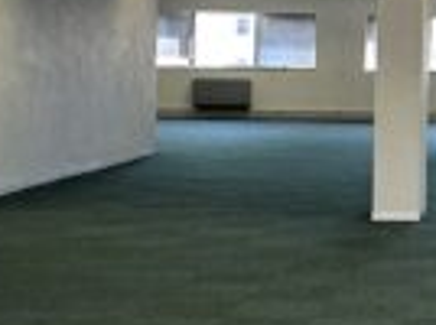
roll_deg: -1.3
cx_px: 680
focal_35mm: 107
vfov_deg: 13.7
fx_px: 1345
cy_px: 55
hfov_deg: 16.5
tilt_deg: +0.7
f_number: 2.2
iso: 125
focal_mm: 2.22
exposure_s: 1/100
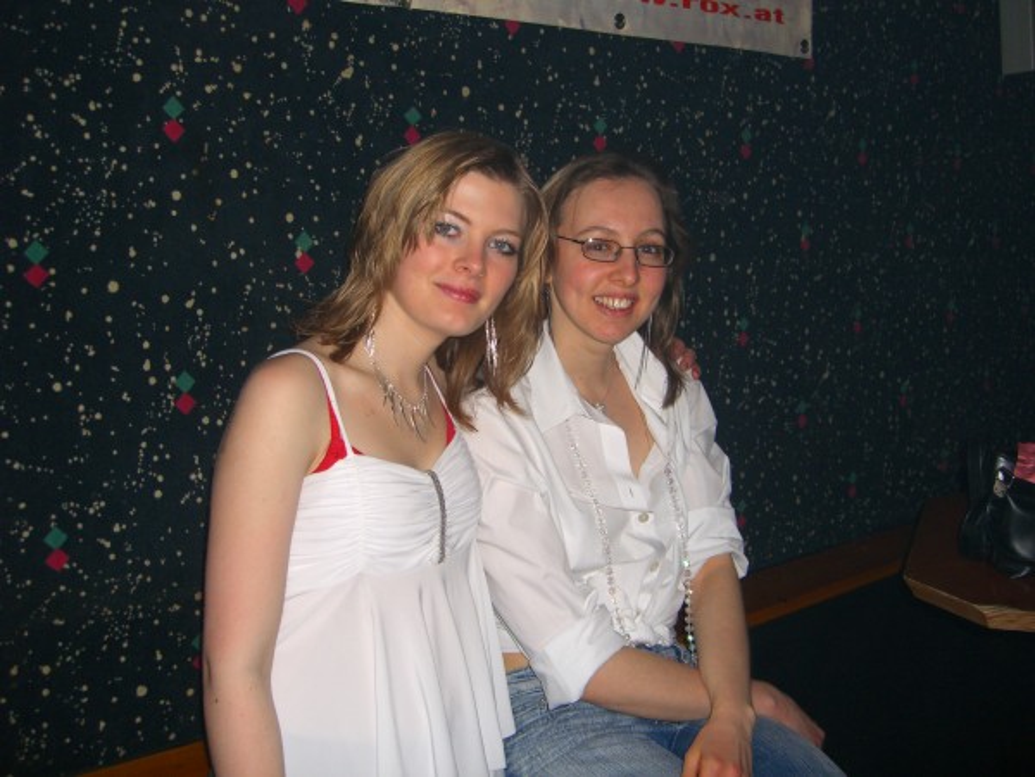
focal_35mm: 38
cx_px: 518
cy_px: 388
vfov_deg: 37.7
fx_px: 1136
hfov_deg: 49.0
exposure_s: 1/60
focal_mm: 7.9
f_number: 2.8
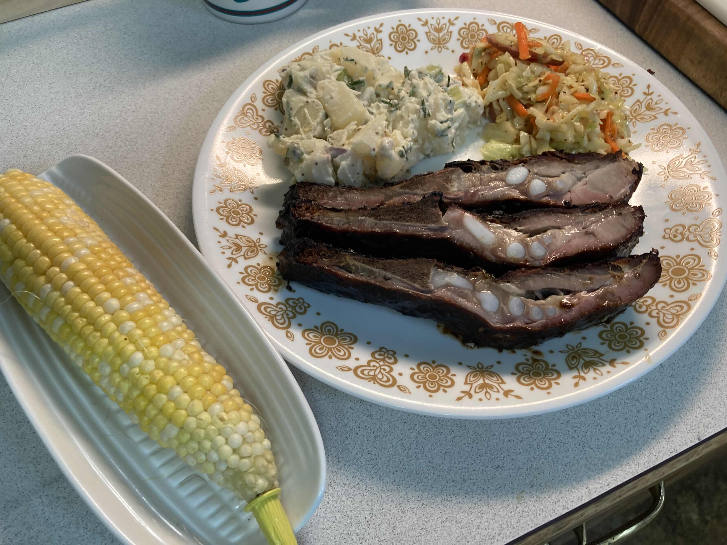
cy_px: 272
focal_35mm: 28
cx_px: 364
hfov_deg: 63.4
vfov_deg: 49.7
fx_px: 588
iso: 50
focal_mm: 3.99
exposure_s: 1/60
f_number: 1.8
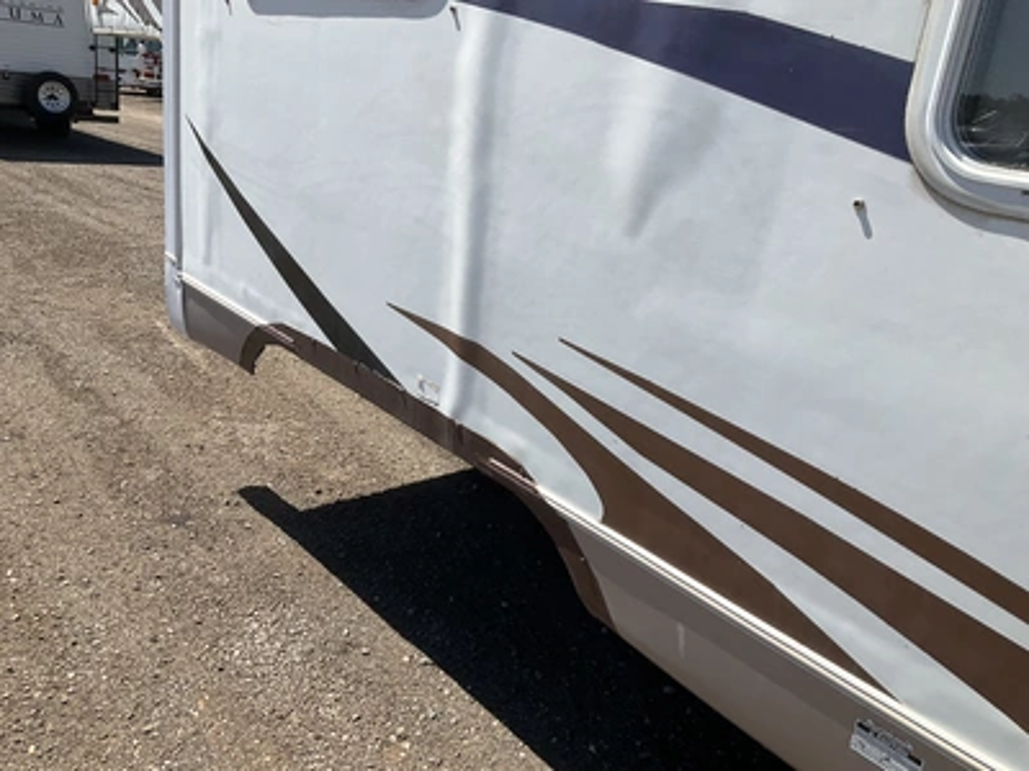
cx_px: 514
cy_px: 386
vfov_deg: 48.2
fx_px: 862
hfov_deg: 61.7
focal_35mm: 29
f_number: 1.8
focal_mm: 3
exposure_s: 1/1912
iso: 25
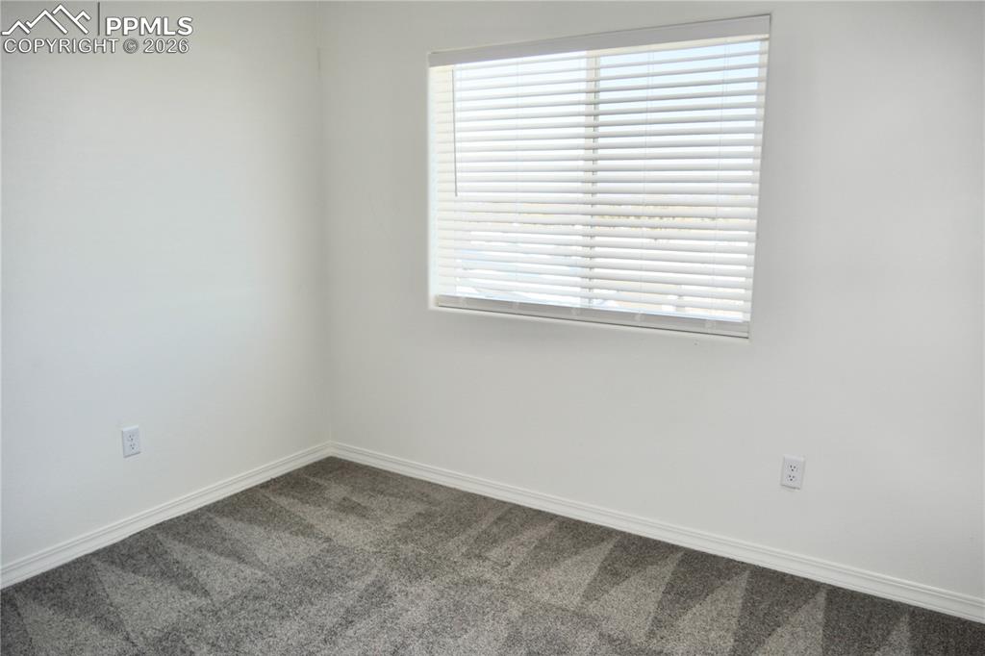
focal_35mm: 27
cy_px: 328
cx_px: 492
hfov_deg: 67.4
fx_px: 738
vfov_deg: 47.9
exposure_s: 1/125
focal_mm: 18
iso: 100
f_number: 5
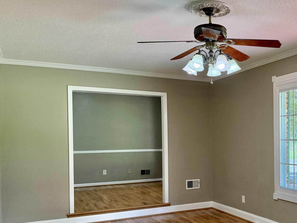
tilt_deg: -1.2
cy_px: 143
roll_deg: +0.7
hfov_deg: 44.6
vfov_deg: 35.7
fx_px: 343
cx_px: 237
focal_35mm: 40
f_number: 1.78
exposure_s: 1/232
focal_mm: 6.76
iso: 200
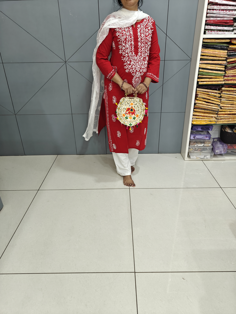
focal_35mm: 24
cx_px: 118
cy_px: 157
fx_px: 218
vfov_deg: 71.6
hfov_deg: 56.8
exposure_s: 1/50
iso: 320
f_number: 1.8
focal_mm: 5.59
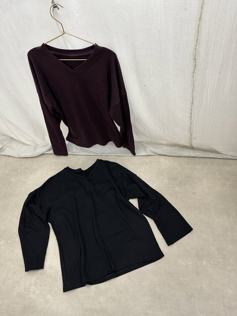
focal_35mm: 24
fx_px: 219
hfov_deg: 56.8
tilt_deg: -52.1
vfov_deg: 71.6
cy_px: 158
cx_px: 118
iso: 200
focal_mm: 6.86
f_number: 1.78
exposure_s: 1/100
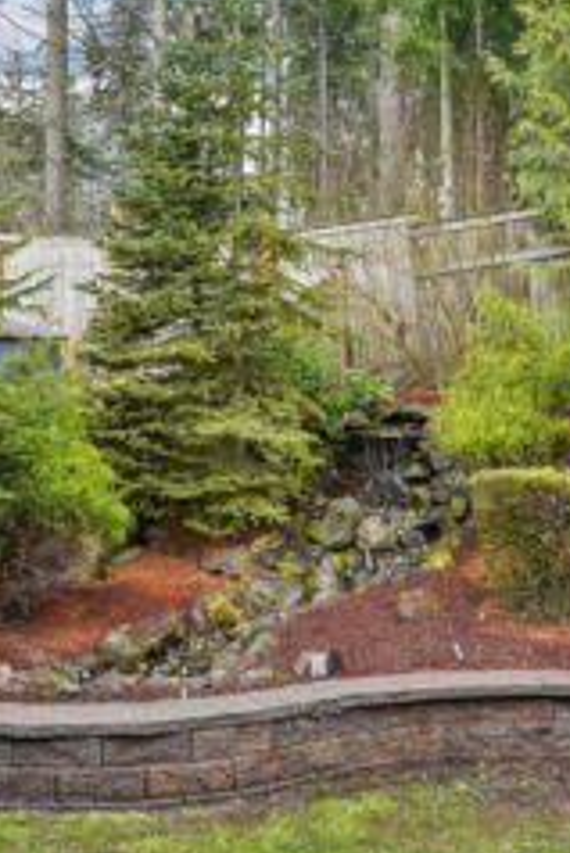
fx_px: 1115
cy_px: 403
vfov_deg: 41.9
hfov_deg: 28.5
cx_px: 369
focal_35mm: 47
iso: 400
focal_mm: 28
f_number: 8
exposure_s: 1/45
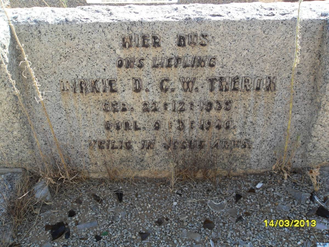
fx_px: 333
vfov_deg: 40.7
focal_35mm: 35
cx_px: 164
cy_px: 124
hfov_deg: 52.6
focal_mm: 6.3
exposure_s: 1/350
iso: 80
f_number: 3.5
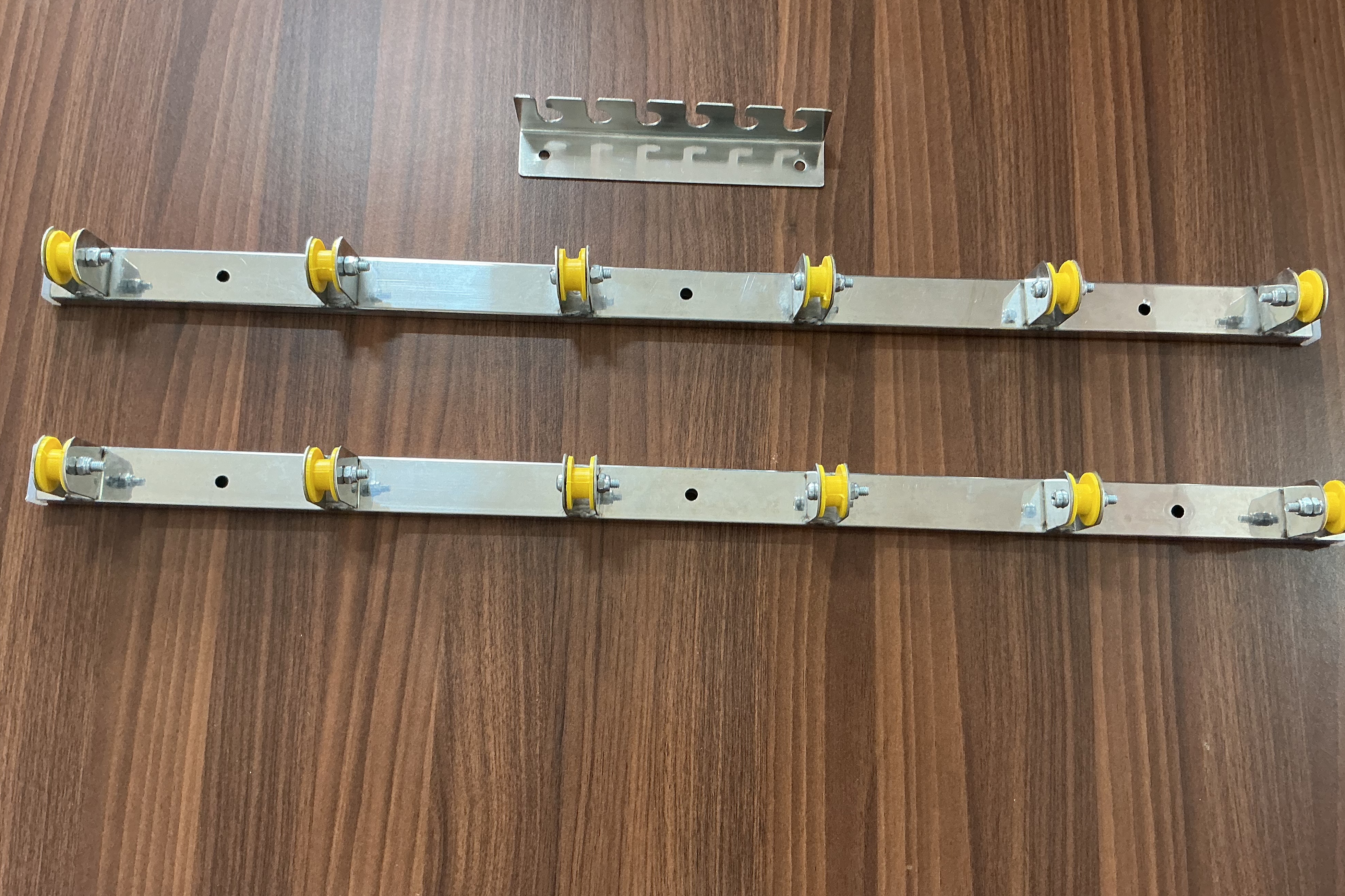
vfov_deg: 42.3
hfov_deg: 60.3
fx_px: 1158
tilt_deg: -79.5
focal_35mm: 31
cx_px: 689
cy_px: 445
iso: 80
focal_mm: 3
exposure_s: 1/50
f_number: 1.8
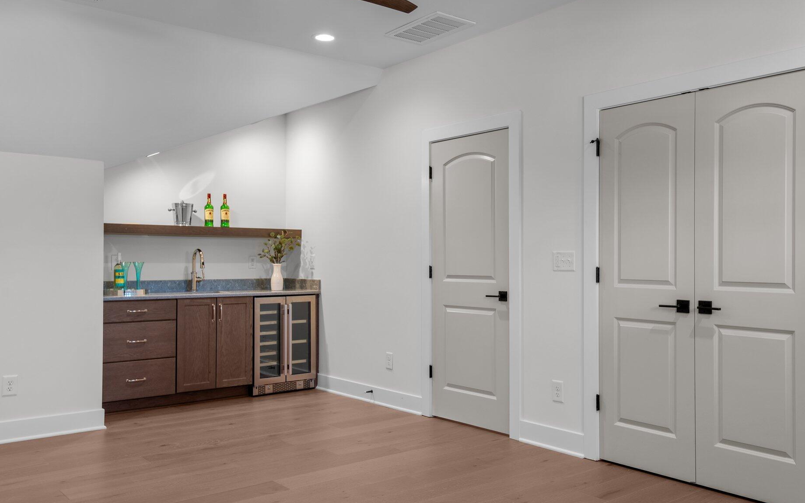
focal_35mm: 34
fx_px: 746
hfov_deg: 56.7
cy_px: 244
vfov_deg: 37.3
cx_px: 430
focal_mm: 30
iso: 400
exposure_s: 1/6
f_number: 6.3
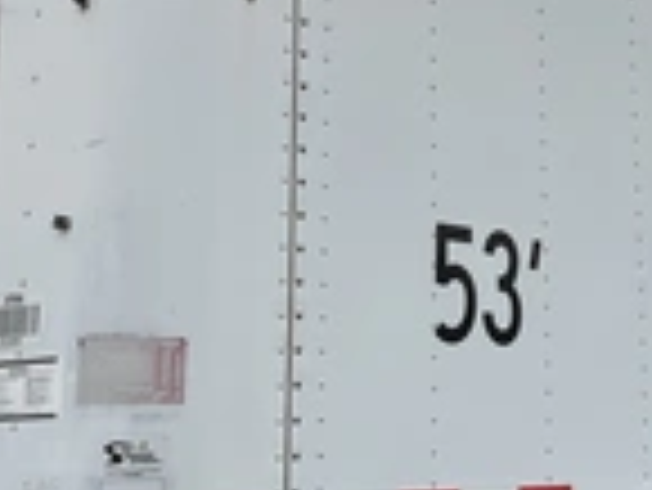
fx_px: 1508
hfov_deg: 24.0
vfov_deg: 18.4
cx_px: 522
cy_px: 126
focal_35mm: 80
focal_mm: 3
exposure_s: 1/2227
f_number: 1.8
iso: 25
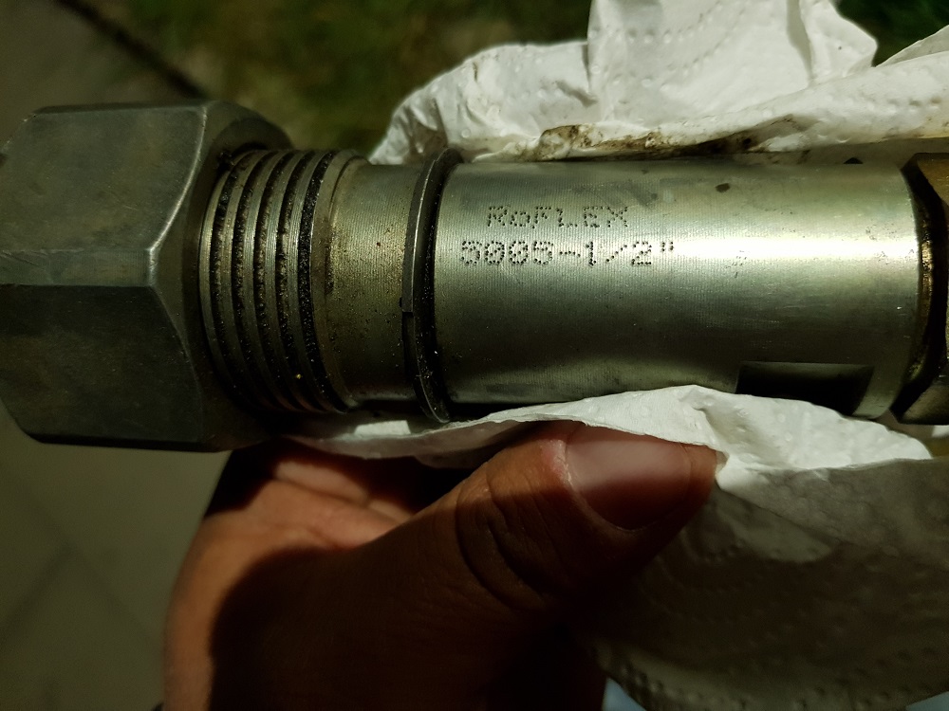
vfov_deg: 53.1
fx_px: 713
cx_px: 474
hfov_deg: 67.3
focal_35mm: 26
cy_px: 356
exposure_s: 1/10
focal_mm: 4.2
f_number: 1.7
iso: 250
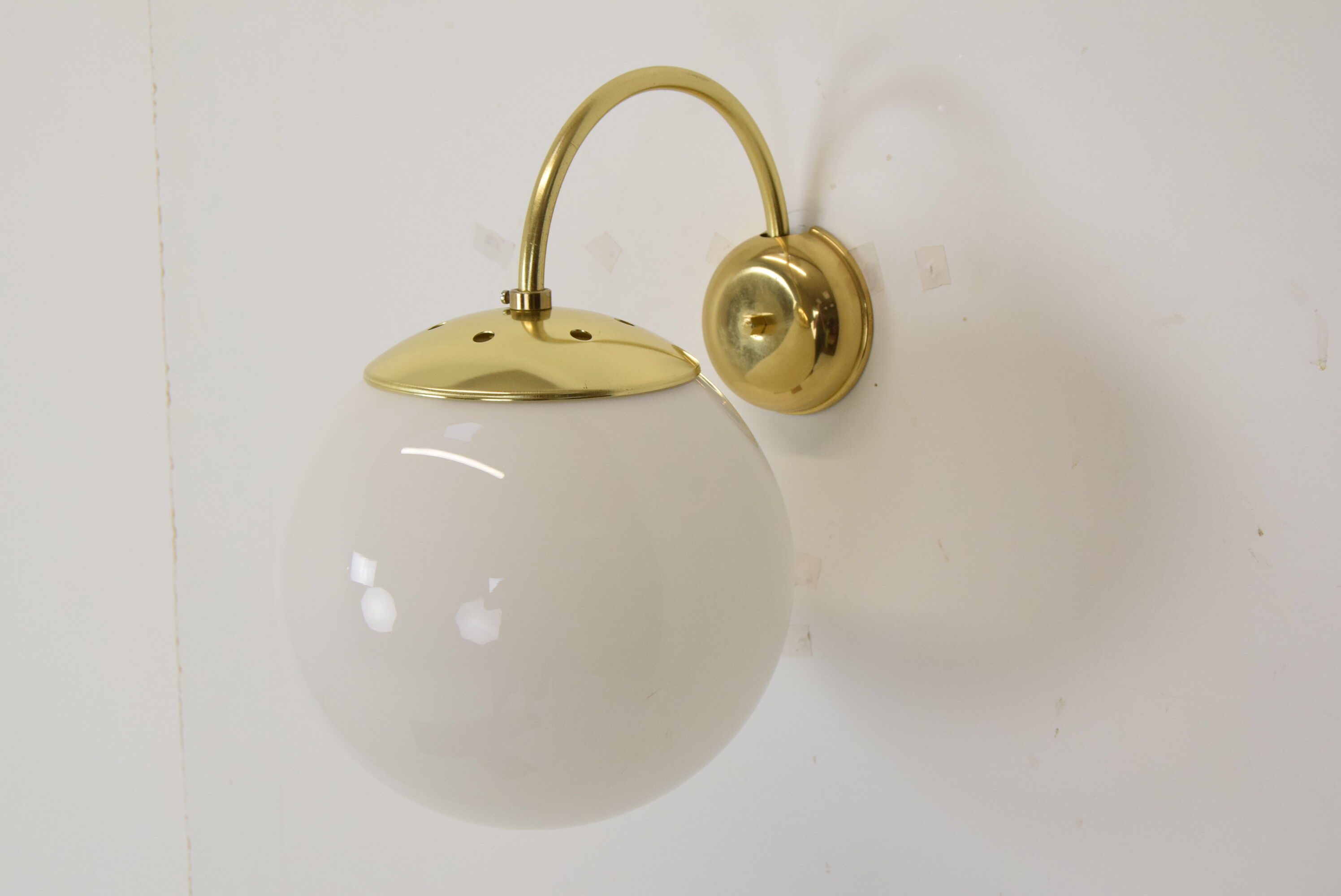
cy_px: 448
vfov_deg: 23.8
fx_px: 2125
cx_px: 670
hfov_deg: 35.0
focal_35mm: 57
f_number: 8
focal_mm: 38
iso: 1600
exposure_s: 1/250
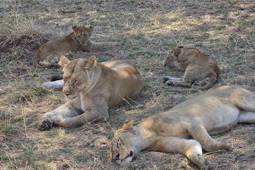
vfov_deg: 11.3
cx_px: 127
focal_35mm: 121
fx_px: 857
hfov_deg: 16.9
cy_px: 80
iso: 50
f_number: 2.9
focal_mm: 18.6
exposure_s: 1/299
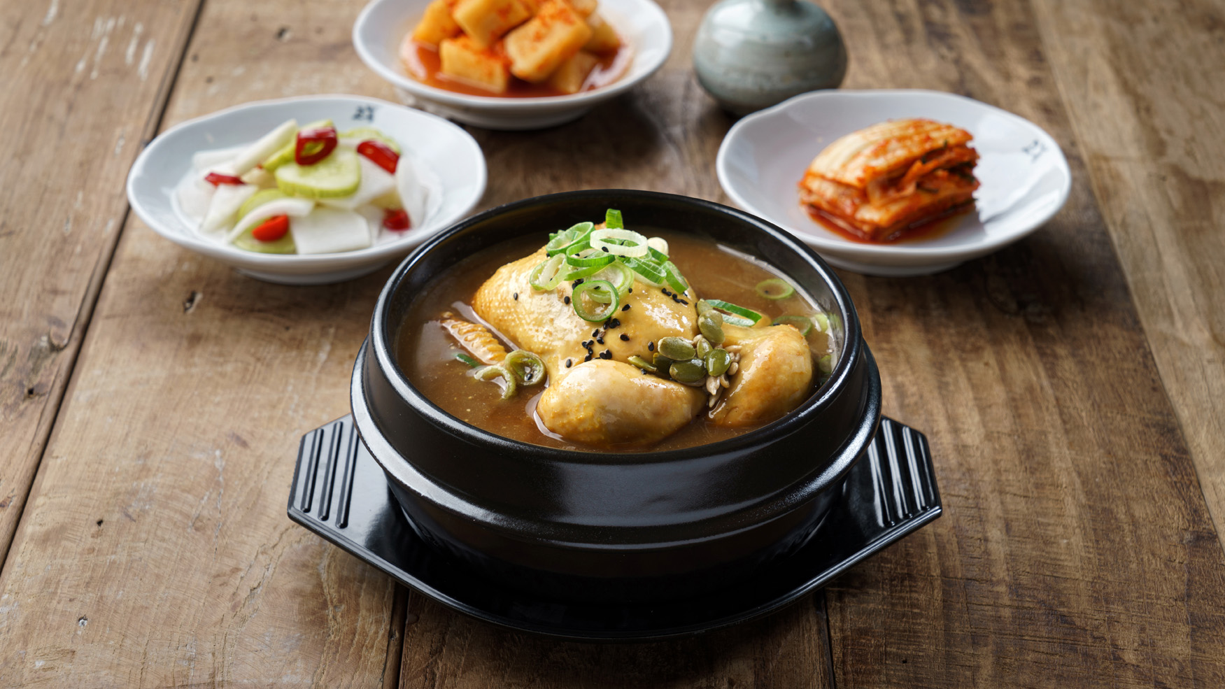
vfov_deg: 16.3
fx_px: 2404
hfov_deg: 28.6
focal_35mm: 74
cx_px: 612
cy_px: 312
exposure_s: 1/125
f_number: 9
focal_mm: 70
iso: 160
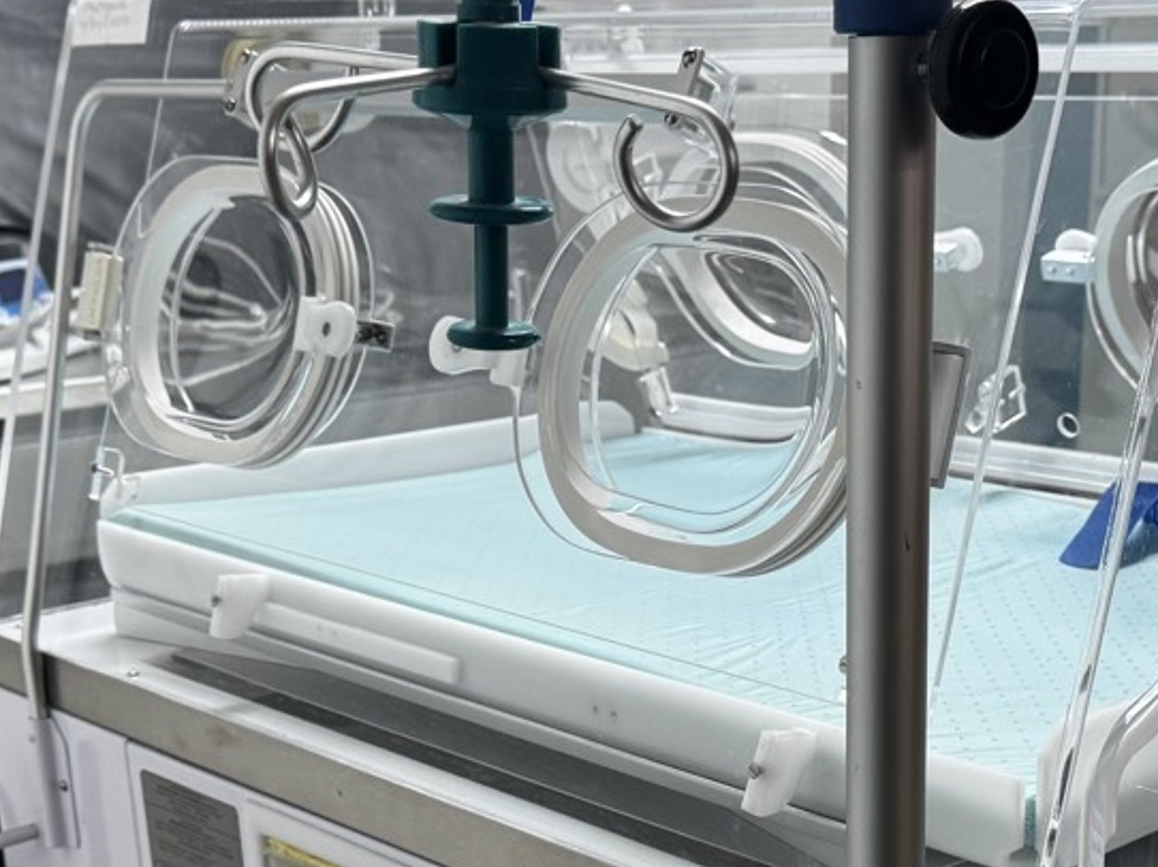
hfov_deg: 31.0
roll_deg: +1.0
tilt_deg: -17.2
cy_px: 752
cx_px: 750
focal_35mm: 62
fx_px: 2073
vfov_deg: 23.1
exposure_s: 1/60
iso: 160
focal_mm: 6.76
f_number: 1.78
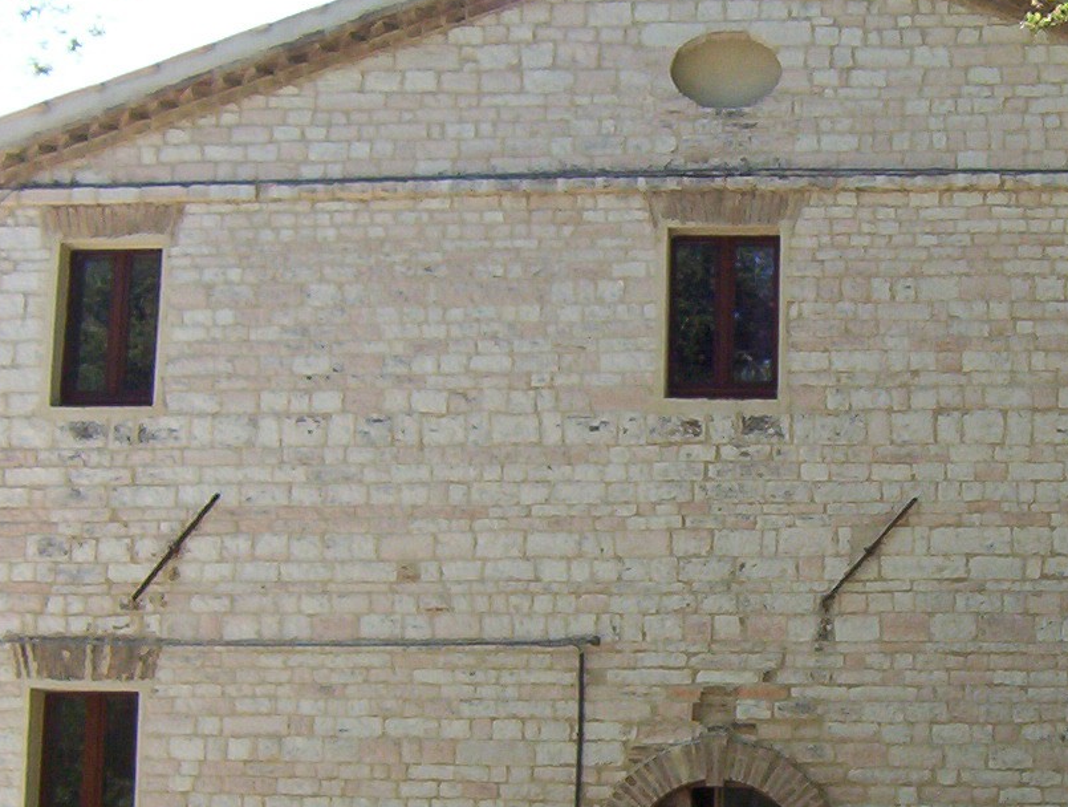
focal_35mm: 73
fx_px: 2258
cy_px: 585
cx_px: 849
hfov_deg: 26.1
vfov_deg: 20.1
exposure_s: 1/297
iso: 100
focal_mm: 5.54
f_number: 5.24
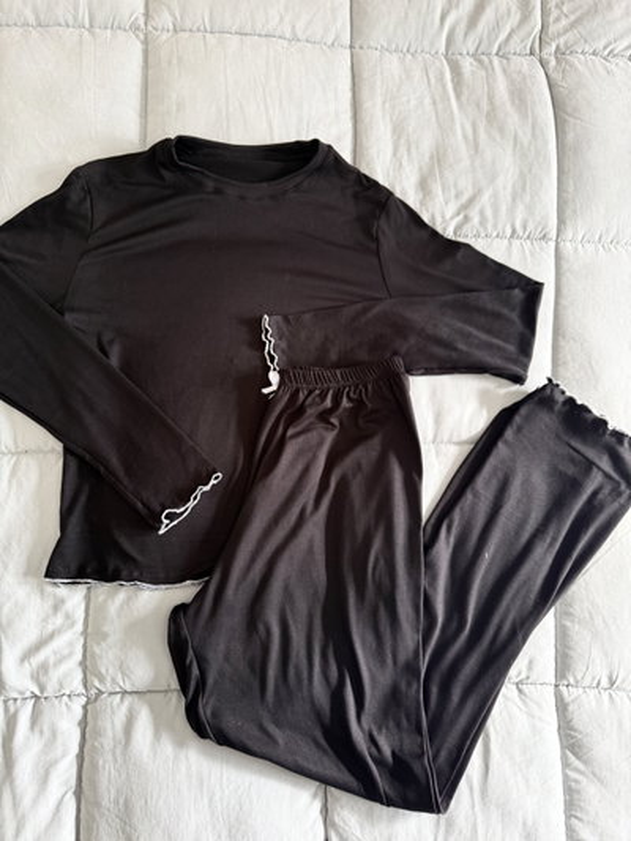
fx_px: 583
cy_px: 420
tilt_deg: -81.4
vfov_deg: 71.6
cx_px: 316
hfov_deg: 56.8
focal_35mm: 24
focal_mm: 6.76
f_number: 1.78
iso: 250
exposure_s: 1/60
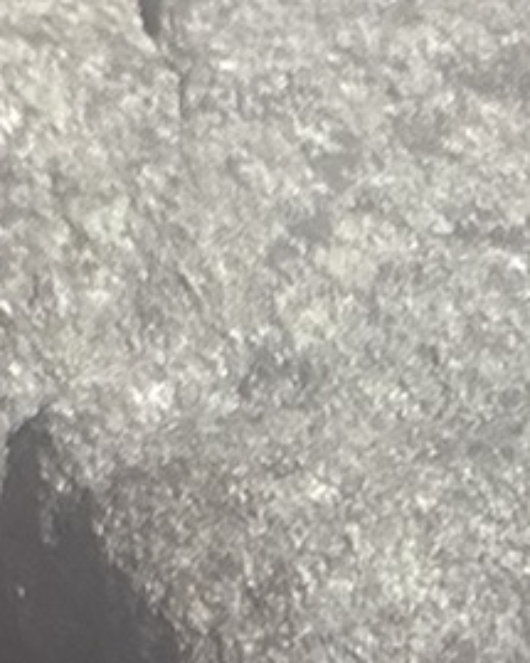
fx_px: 3355
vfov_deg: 9.3
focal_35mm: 171
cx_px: -1097
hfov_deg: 7.8
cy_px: -1213
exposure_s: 1/1018
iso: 25
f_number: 1.9
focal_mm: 2.69
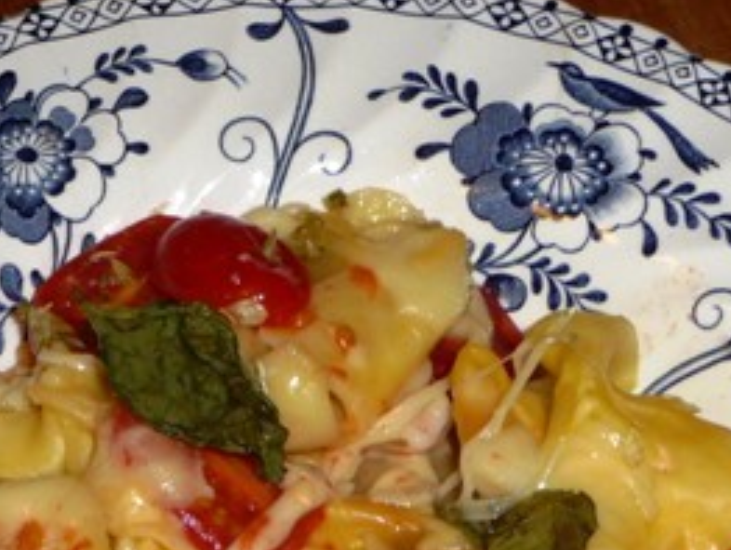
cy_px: 623
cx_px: 176
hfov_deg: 16.1
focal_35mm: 122
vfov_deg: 12.0
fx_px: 2579
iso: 100
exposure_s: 1/30
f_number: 4.2
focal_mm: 8.5
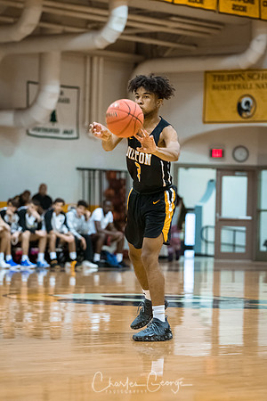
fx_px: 1752
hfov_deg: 8.7
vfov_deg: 13.0
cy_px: 200
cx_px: 134
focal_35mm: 158
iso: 3200
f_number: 2.8
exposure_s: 1/400
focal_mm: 105
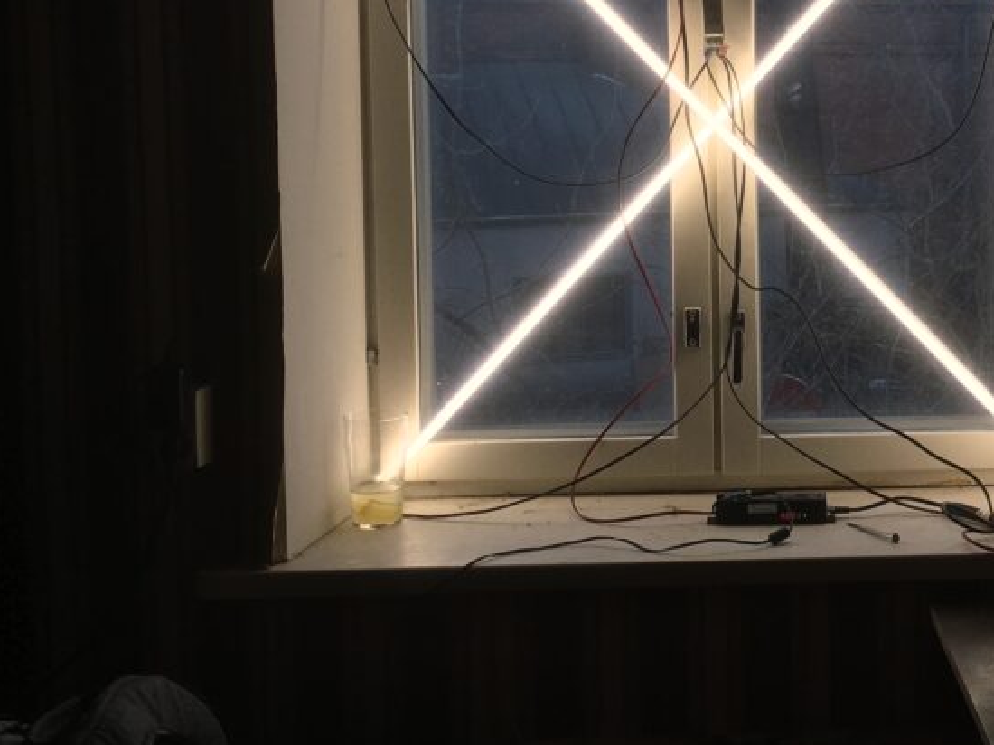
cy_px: 188
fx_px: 1550
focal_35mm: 54
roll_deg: +0.5
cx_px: 770
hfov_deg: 34.6
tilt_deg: -3.1
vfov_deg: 26.7
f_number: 2.2
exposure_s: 1/316
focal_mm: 4.15
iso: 25
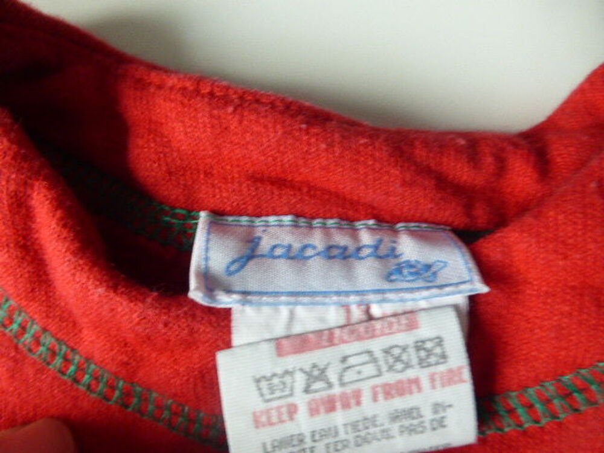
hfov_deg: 69.4
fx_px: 436
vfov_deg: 54.9
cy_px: 226
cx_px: 302
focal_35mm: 25
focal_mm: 4.3
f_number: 3.3
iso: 400
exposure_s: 1/25
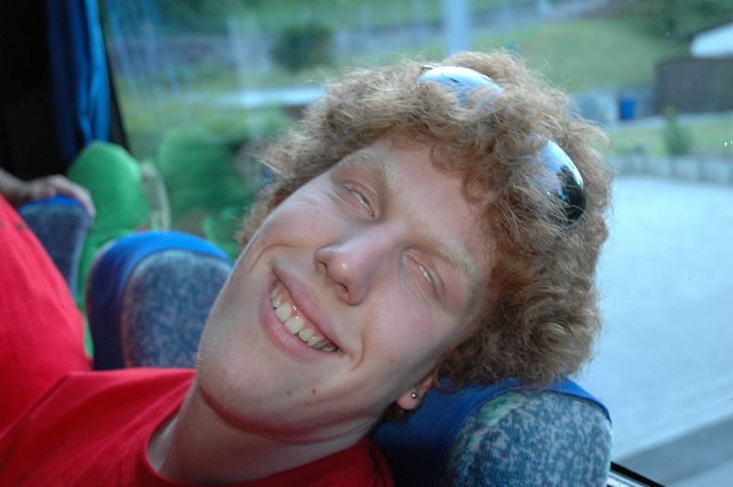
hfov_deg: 42.4
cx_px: 366
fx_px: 946
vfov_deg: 28.9
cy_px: 244
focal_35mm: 46
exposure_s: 1/80
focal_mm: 31
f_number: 4
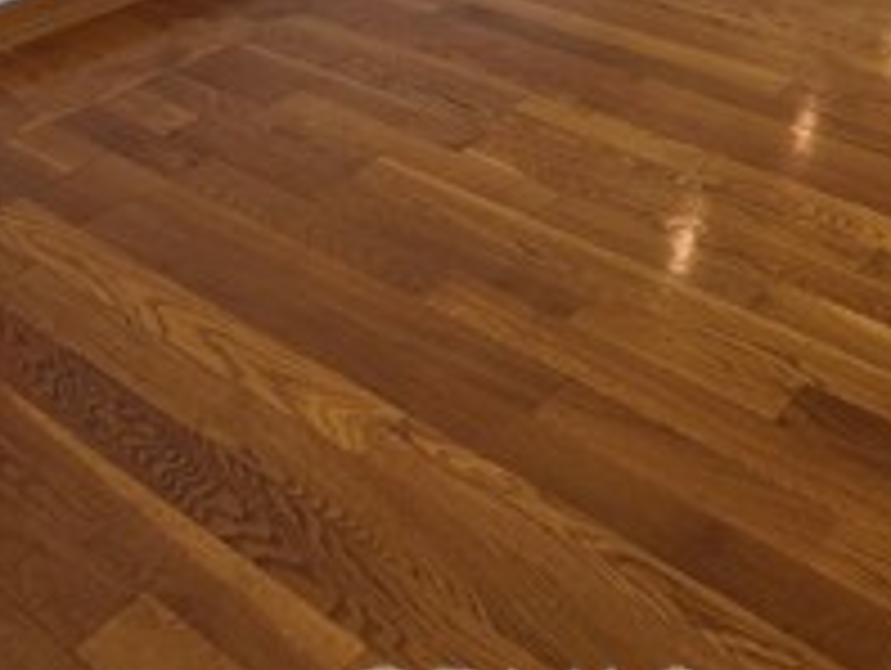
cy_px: -306
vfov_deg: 26.3
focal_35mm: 42
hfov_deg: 40.4
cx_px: 846
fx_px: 1082
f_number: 1.9
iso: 40
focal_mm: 2.2
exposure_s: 1/120
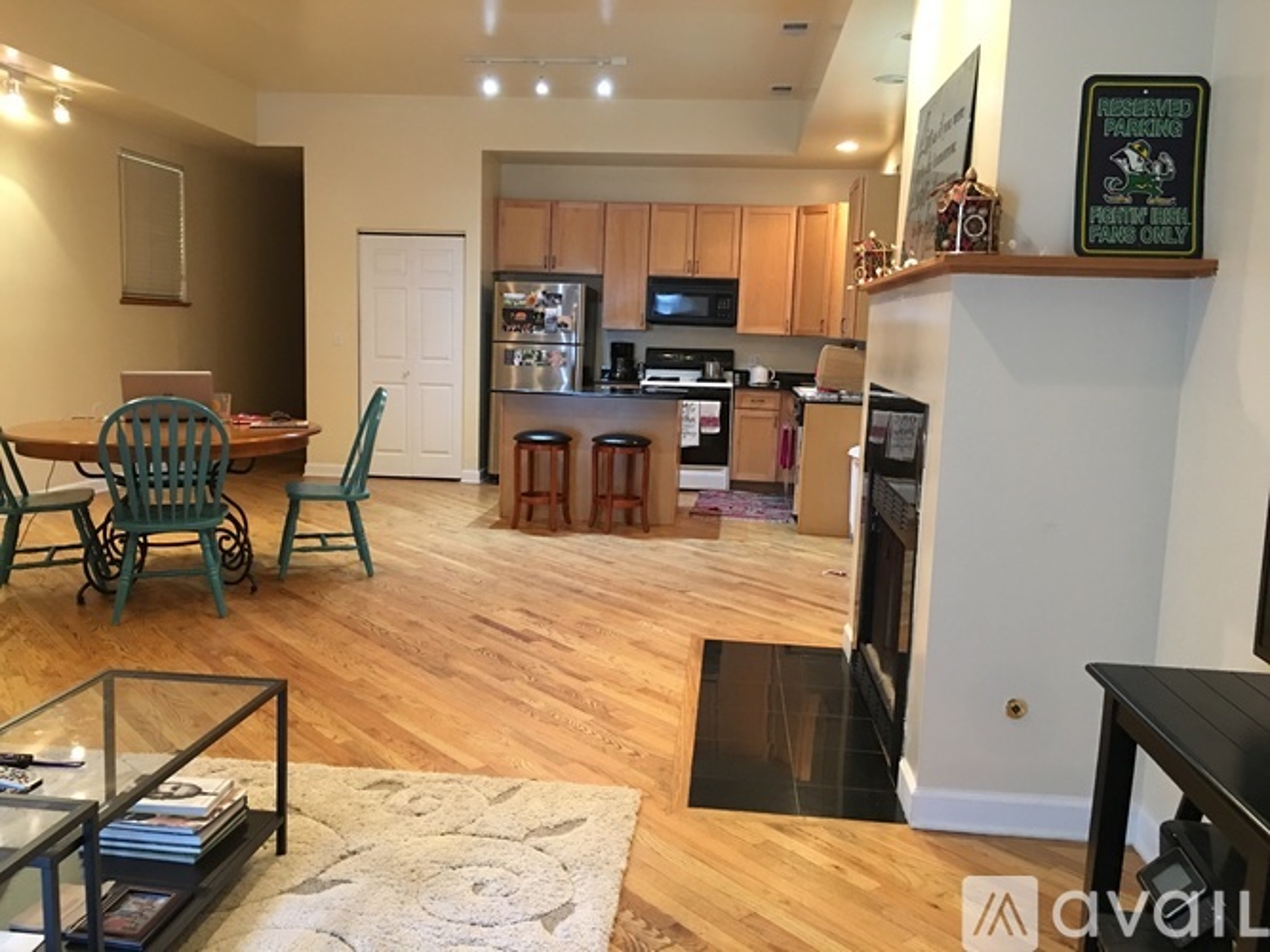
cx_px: 635
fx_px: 1064
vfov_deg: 48.2
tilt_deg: -7.8
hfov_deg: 61.7
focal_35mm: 29
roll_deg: -2.2
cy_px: 476
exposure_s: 1/15
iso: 100
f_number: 2.2
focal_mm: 4.15
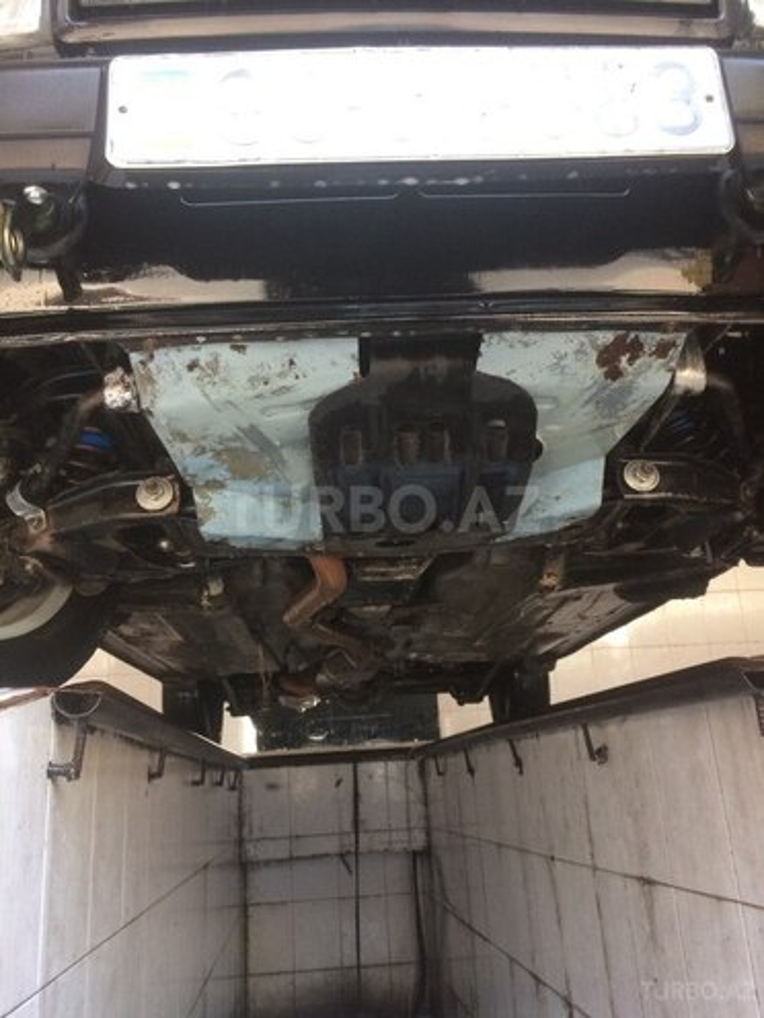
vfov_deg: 61.7
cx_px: 382
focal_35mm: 29
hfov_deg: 48.2
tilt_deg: +10.9
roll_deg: -1.2
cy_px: 509
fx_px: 853
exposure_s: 1/33
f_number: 2.2
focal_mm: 4.15
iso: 64
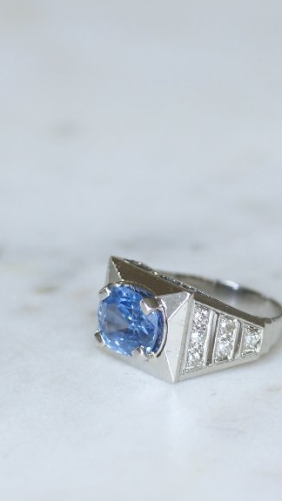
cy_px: 303
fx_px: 3044
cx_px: 200
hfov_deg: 5.3
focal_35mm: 229
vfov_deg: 9.4
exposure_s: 1/160
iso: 200
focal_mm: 70
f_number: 4.5
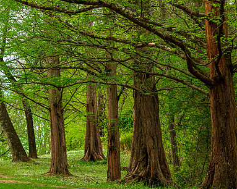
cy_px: 89
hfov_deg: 6.7
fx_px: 2019
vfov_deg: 5.4
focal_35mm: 288
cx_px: 157
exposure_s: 1/200
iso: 400
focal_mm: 135
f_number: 8
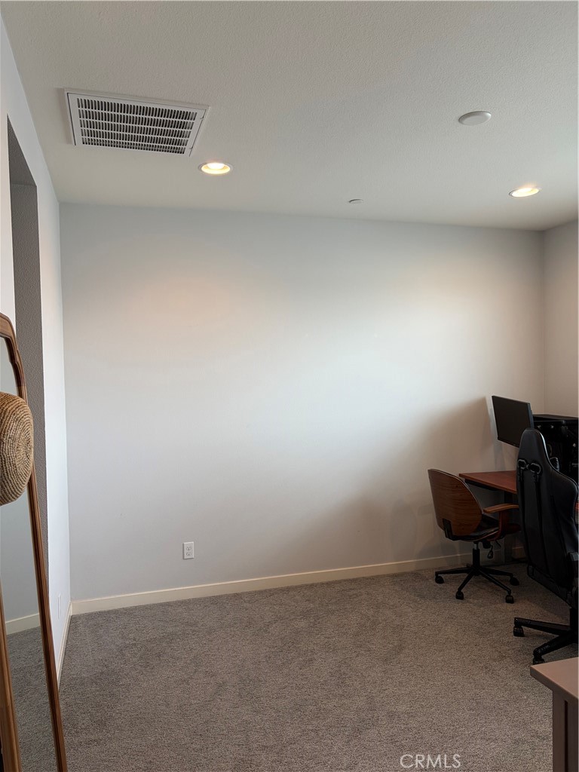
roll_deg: +0.5
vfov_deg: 67.3
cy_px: 386
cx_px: 290
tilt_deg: +0.7
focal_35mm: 26
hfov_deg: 53.1
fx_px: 580
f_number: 1.6
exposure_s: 1/120
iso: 100
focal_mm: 5.96
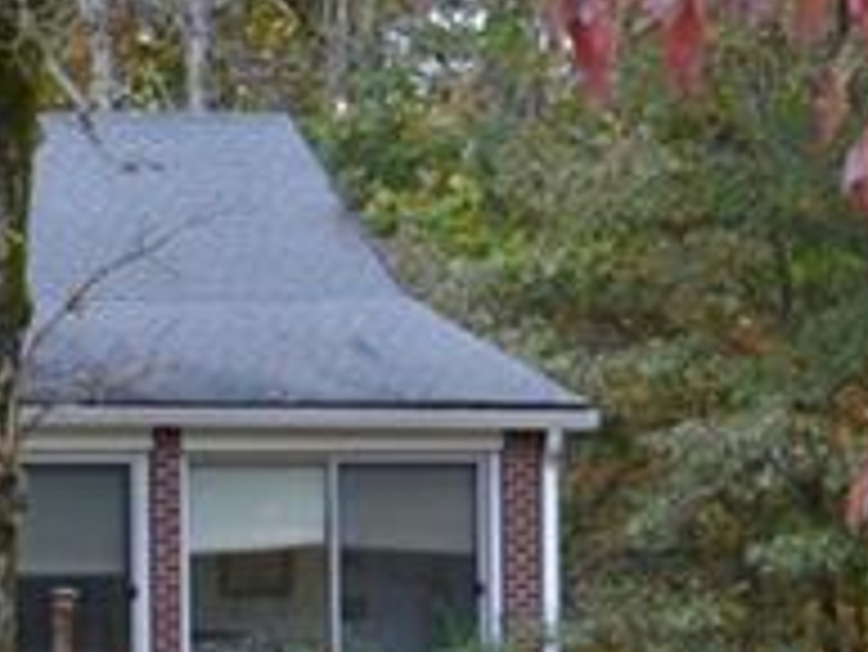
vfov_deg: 7.4
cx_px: -144
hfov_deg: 9.8
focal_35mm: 199
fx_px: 4993
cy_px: 737
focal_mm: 26
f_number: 5.6
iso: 180
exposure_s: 1/125
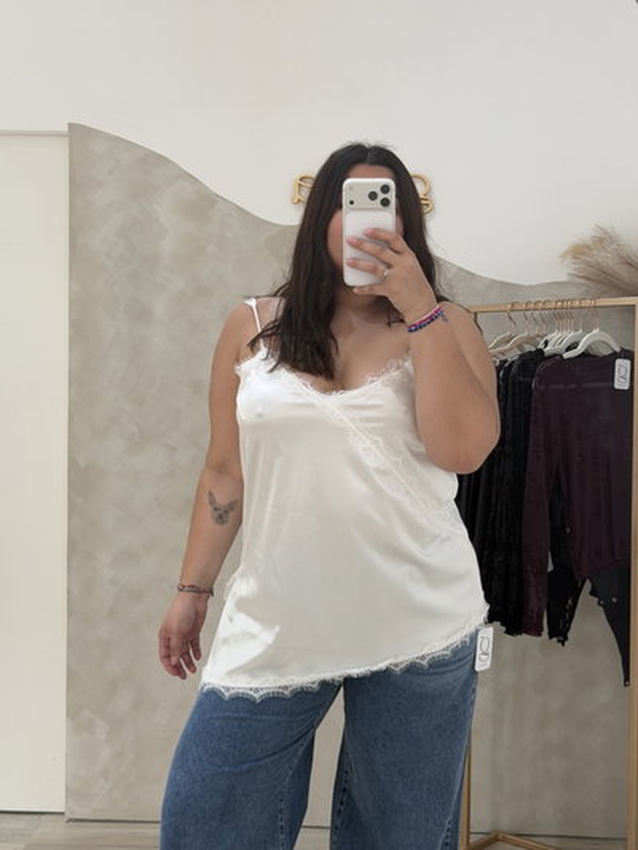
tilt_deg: -20.3
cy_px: 425
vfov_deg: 39.6
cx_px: 319
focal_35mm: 48
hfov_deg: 30.3
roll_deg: +0.2
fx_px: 1179
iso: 80
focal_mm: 6.76
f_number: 1.78
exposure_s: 1/100
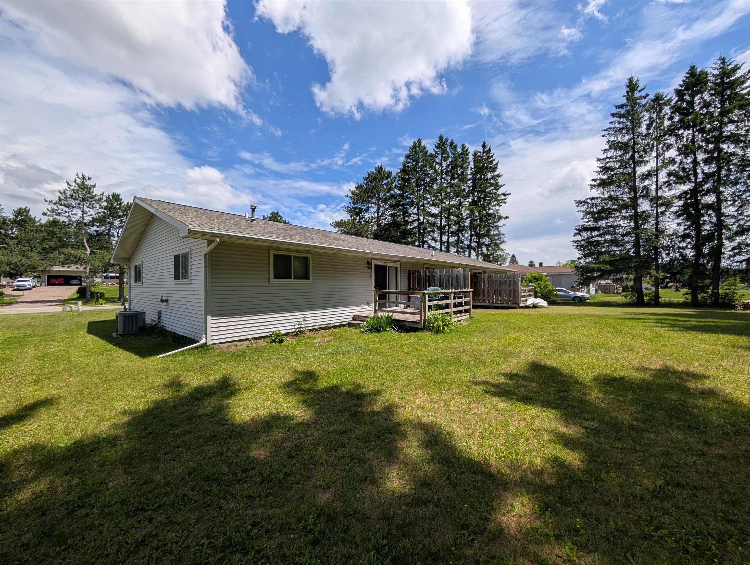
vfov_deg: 94.6
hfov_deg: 110.5
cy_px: 282
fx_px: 260
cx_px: 375
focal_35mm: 12
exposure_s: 1/3906
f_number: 1.7
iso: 56
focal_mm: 2.02
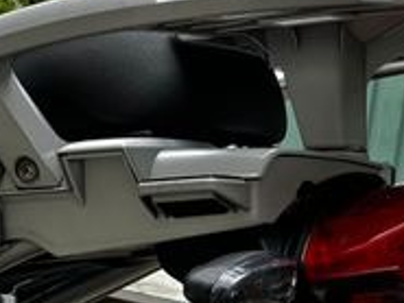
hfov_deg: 19.2
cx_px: -192
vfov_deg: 16.2
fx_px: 1051
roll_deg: -6.5
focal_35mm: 90
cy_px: 286
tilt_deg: -9.9
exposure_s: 1/122
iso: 50
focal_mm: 5.1
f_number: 1.6
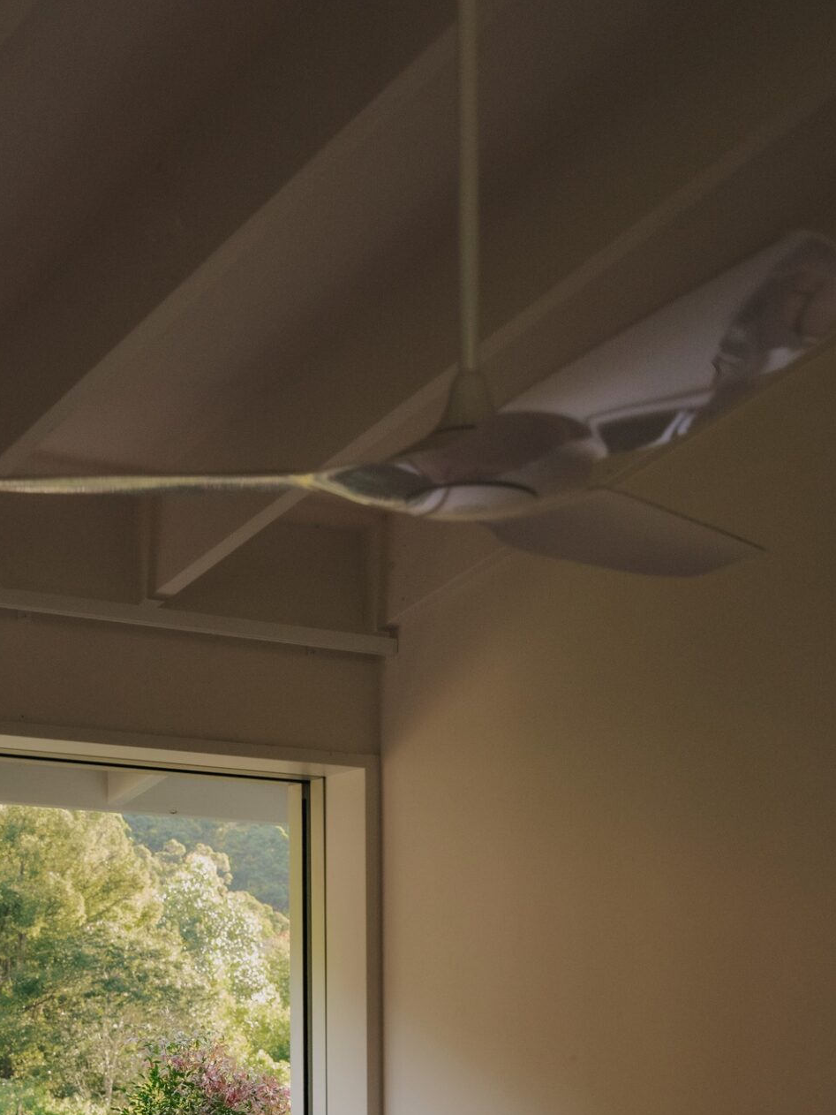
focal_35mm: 73
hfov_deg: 20.0
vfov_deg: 26.2
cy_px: 885
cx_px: 166
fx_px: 2350
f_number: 5
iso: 2000
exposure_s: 1/250
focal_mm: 44.9
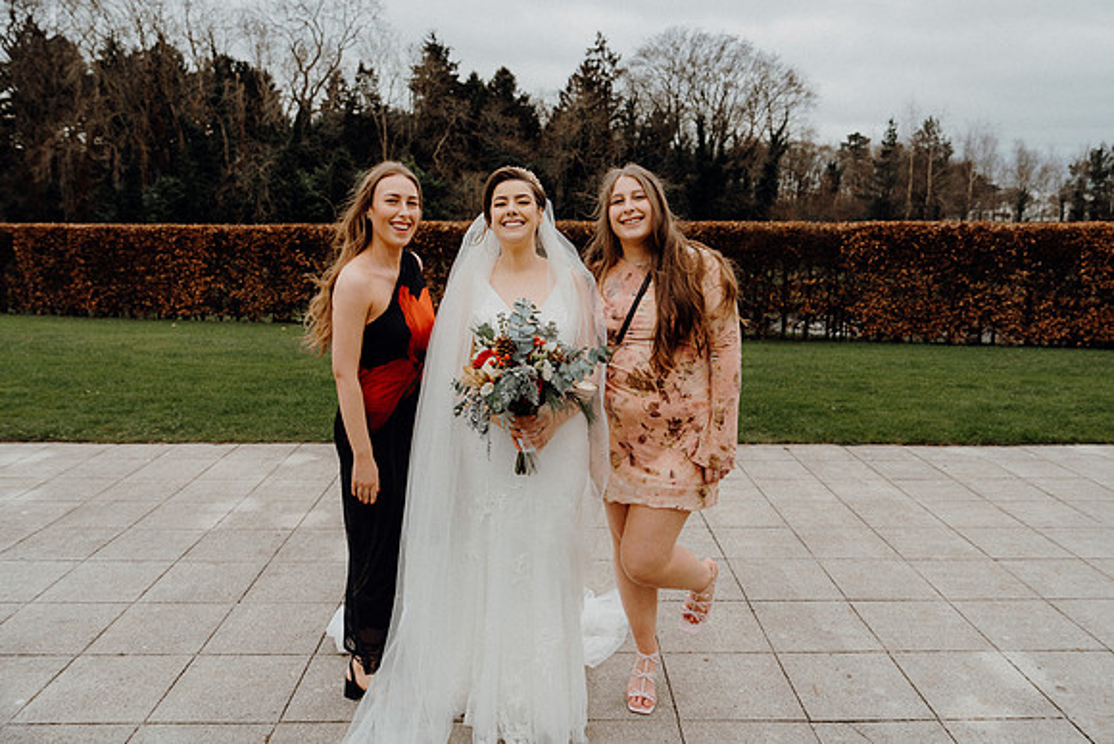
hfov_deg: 65.5
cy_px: 372
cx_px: 557
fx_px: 867
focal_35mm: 28
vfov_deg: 46.4
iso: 200
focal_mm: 28
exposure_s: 1/200
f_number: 3.5
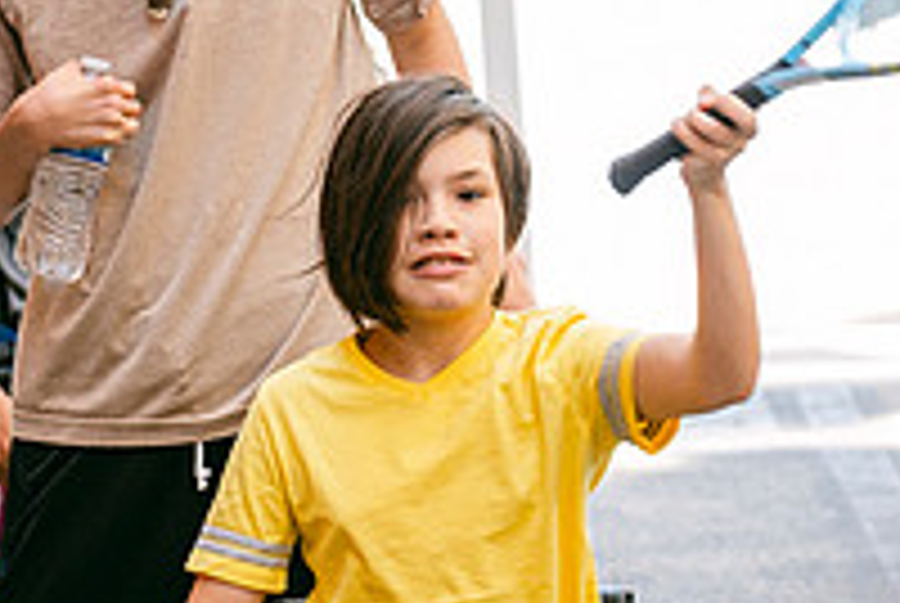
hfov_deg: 8.1
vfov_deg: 5.4
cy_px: 601
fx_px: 6384
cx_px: 526
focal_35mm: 255
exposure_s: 1/125
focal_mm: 58.7
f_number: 2.8
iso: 160
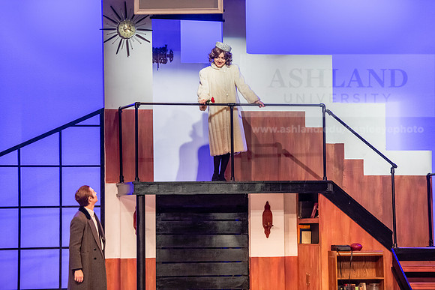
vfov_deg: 10.2
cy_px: 145
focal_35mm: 135
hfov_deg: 15.2
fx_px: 1632
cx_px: 218
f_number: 3.2
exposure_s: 1/200
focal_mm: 135
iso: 3200
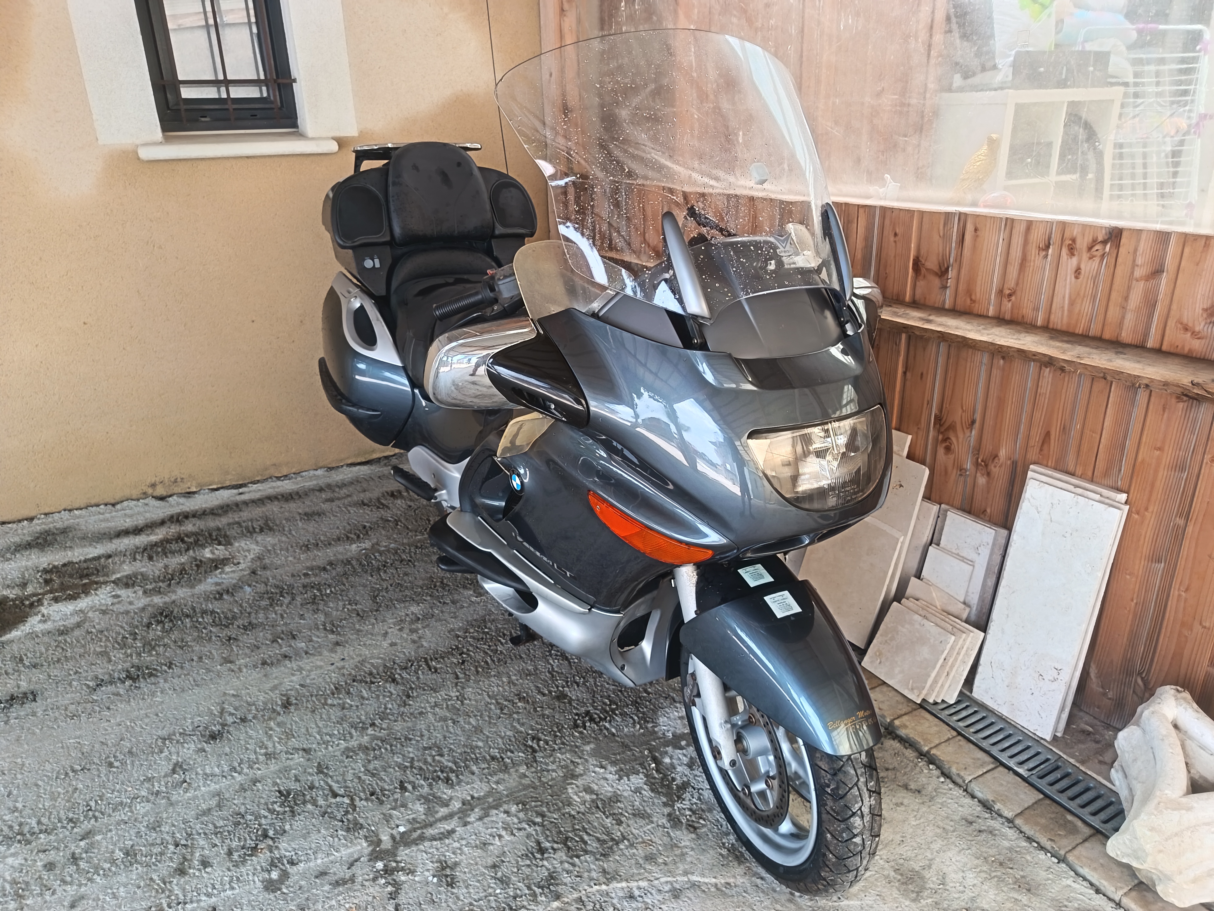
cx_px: 607
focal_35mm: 24
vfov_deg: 56.8
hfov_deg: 71.6
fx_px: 842
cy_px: 456
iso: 278
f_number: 1.75
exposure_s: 1/100
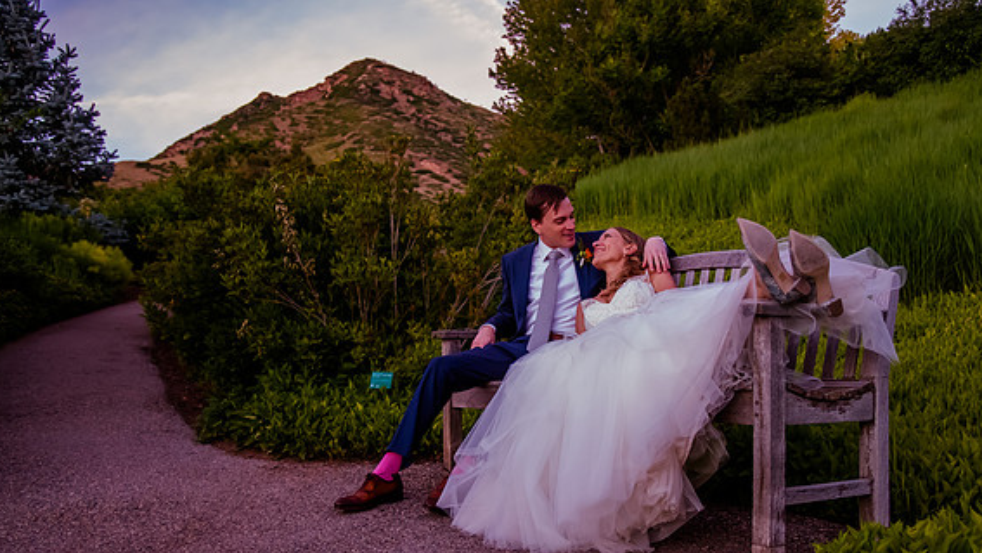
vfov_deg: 33.5
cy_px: 363
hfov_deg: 56.5
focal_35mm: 35
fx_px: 911
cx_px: 536
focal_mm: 30
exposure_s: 1/200
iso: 5000
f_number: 4
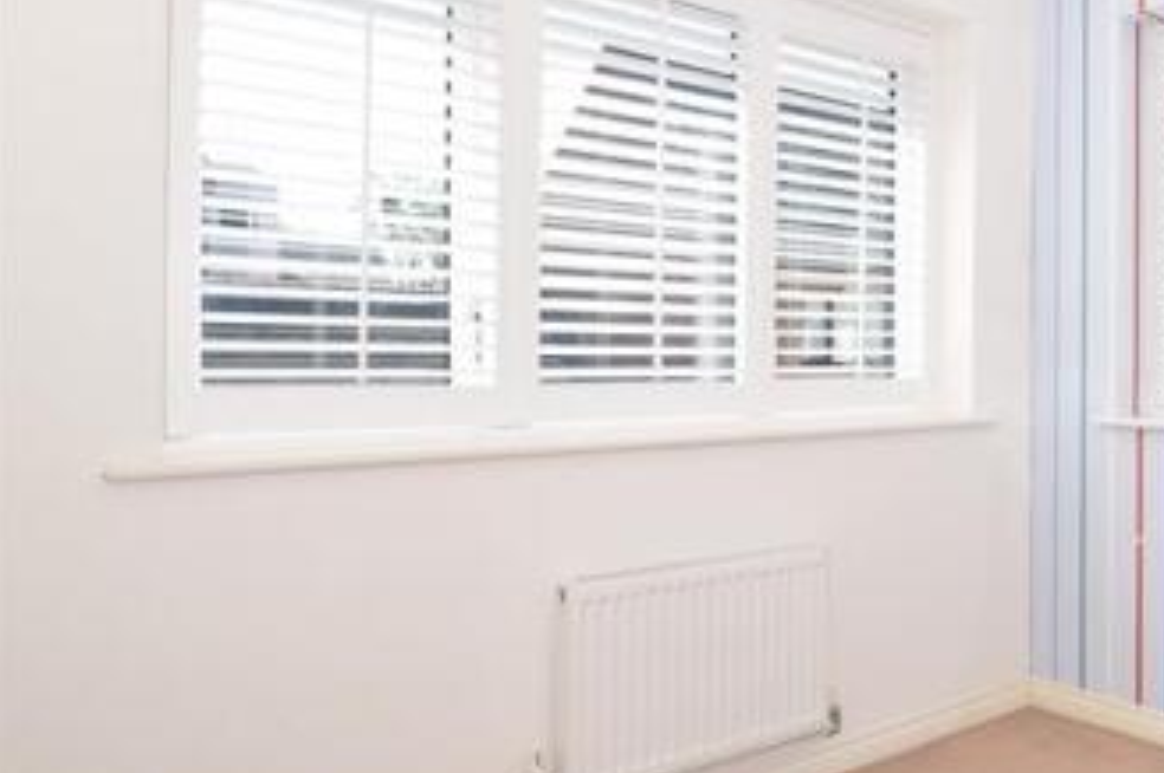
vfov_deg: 43.5
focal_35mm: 30
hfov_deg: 50.5
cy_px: 349
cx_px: 1157
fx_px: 969
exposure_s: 1/200
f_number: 7.1
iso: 200
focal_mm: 10
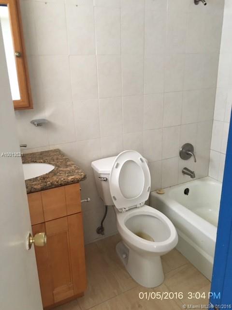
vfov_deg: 61.7
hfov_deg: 48.2
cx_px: 116
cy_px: 155
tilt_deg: -19.5
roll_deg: +0.8
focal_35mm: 29
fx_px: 259
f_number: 2.2
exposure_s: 1/24
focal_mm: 4.15
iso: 200
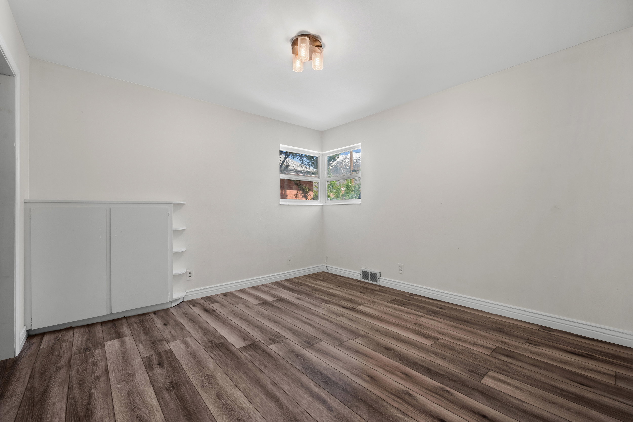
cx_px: 316
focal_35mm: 15
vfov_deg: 77.4
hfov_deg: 100.4
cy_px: 211
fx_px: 264
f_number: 8
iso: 500
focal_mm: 15
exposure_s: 1/2
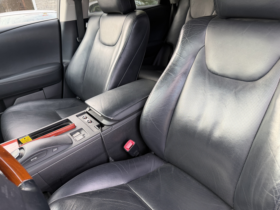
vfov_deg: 56.8
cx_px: 140
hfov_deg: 71.6
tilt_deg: -22.8
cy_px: 105
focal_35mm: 24
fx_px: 194
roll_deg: +6.9
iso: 125
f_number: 1.78
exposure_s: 1/121
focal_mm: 6.76
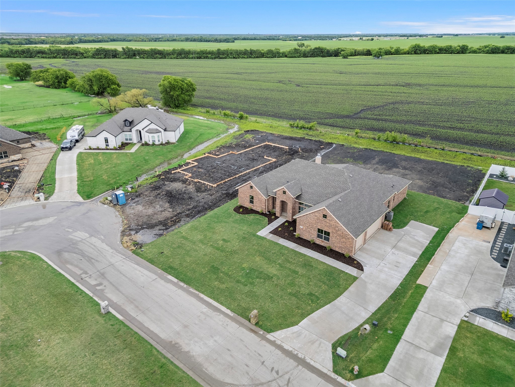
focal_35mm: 24
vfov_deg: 56.8
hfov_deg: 71.6
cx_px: 258
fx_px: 357
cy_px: 194
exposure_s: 1/1000
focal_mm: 6.72
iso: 200
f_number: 1.7
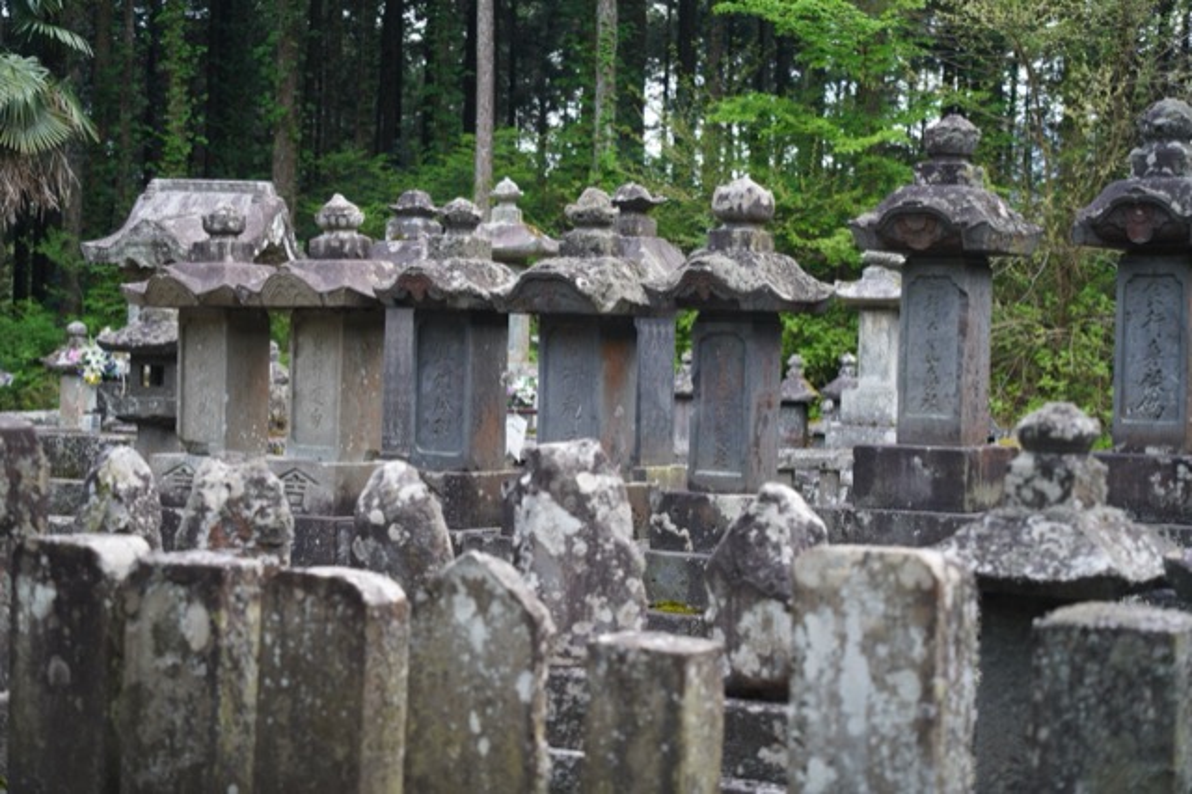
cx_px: 596
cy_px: 397
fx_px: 2118
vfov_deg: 21.2
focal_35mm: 64
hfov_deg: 31.4
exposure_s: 1/125
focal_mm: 64
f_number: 4.5
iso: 400
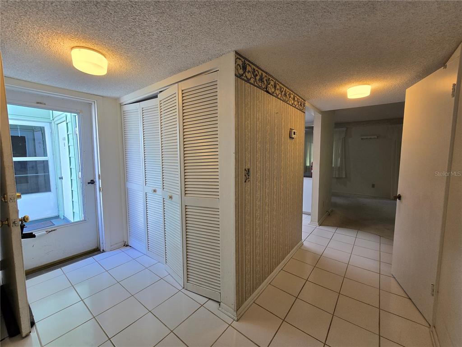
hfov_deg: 106.2
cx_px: 231
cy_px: 174
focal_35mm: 13
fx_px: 174
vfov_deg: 89.9
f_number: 2.2
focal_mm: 2.2
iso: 64
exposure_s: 1/120
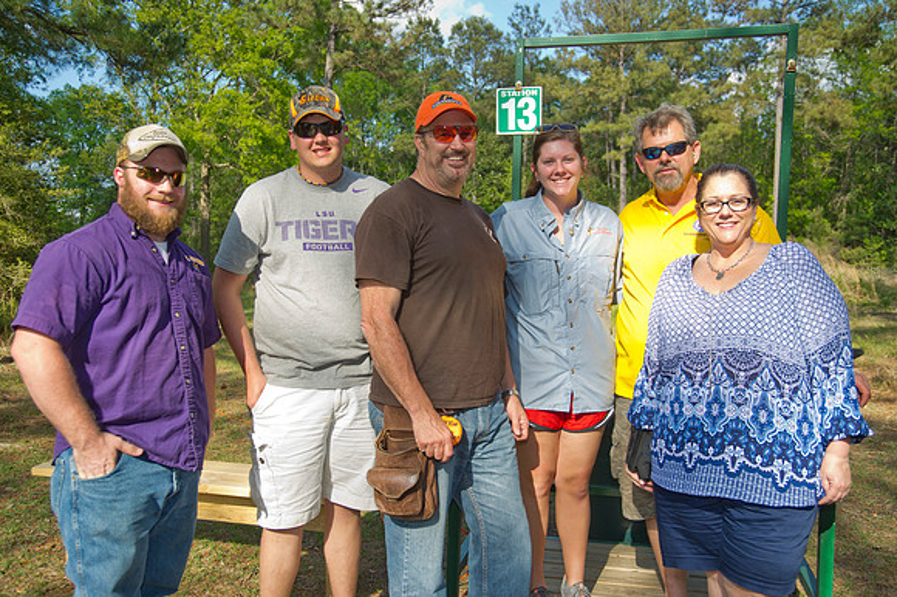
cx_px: 448
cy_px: 298
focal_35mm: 35
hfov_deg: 54.5
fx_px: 872
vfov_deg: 37.8
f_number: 5.6
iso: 100
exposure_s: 1/200
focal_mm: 35
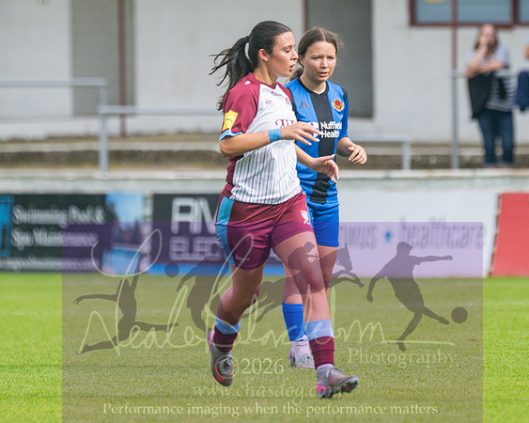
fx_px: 10629
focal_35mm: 679
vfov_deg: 2.3
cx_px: 312
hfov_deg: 2.9
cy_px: 205
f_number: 4
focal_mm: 270
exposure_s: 1/1000
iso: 500
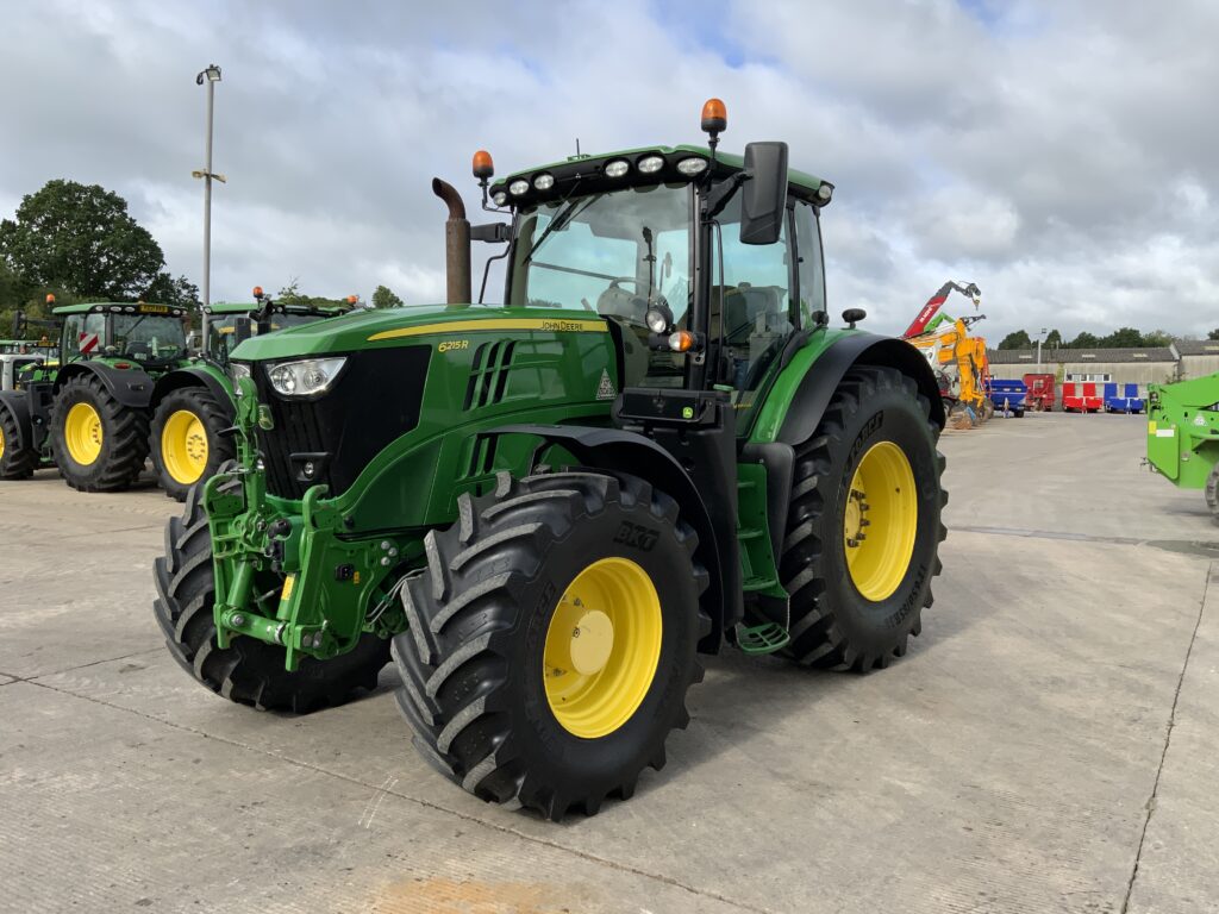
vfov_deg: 48.2
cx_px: 610
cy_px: 457
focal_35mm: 29
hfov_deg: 61.7
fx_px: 1021
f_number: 1.8
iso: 16
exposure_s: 1/1250
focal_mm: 3
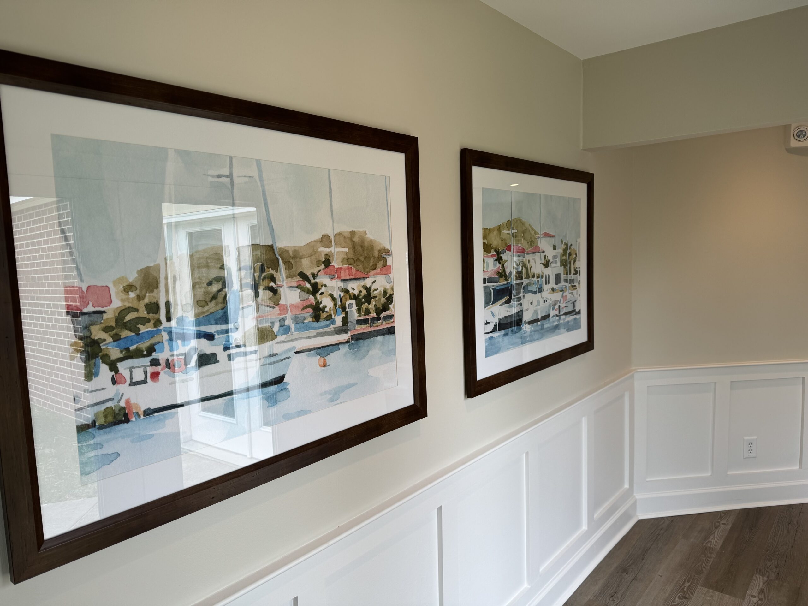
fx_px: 560
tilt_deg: -6.8
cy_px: 303
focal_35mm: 24
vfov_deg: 56.8
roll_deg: +1.5
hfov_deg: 71.6
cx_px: 404
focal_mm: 6.76
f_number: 1.78
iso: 64
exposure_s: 1/162
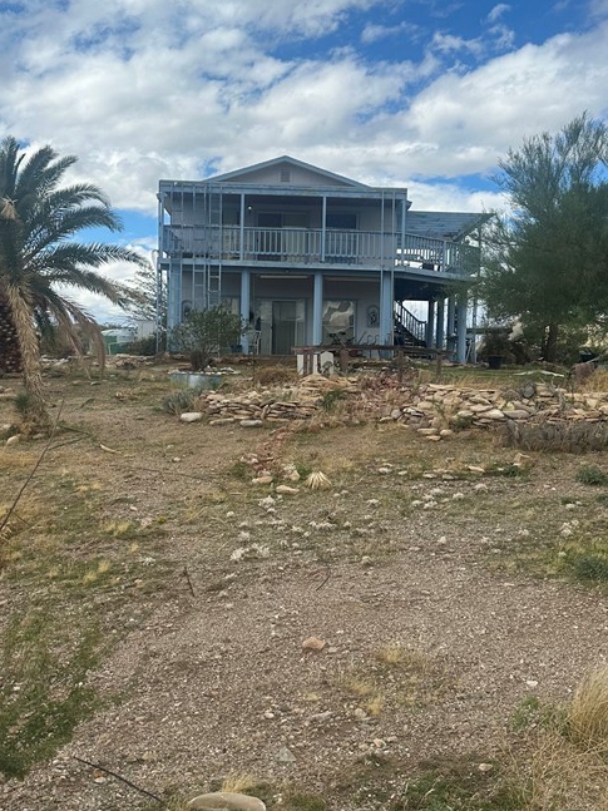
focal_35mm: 38
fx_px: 890
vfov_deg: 48.9
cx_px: 305
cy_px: 367
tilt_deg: +1.0
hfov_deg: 37.7
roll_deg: -3.3
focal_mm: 6.86
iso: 80
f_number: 1.78
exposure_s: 1/5263
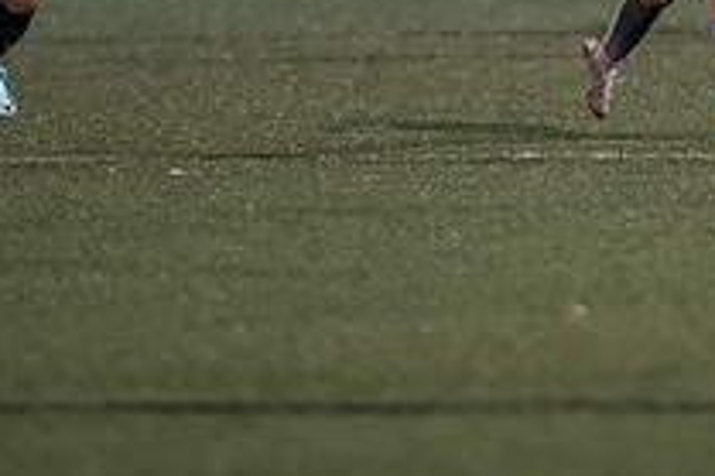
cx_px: 660
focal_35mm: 834
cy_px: -128
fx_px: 16551
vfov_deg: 1.6
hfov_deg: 2.5
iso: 8000
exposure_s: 1/1000
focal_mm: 300
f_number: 2.8
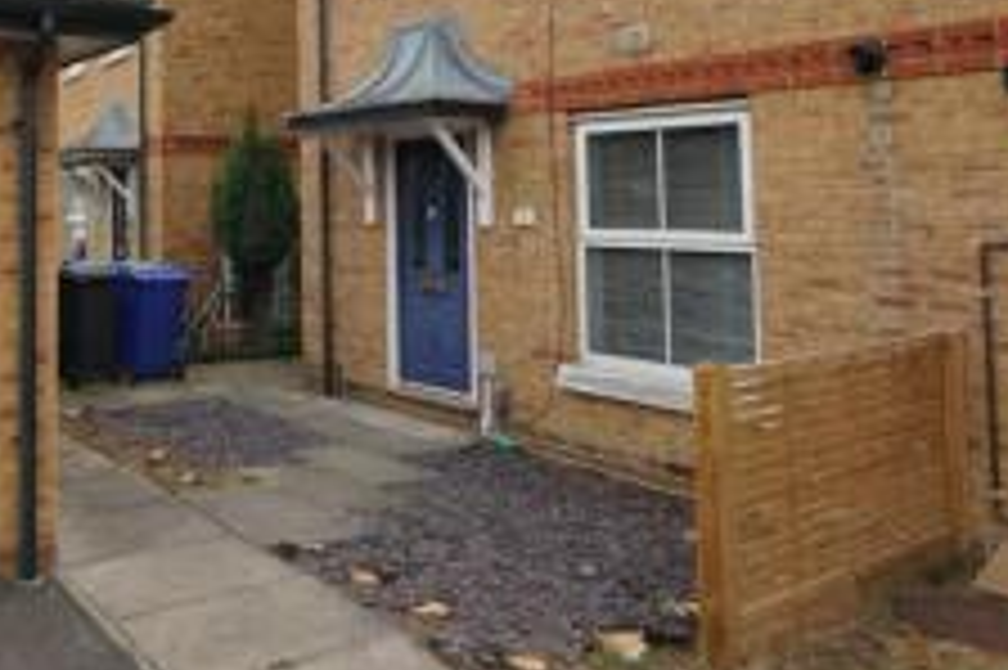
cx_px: 198
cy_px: 142
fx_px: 951
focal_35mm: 34
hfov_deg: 52.2
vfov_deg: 37.5
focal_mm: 16
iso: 100
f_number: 6.3
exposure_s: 1/100
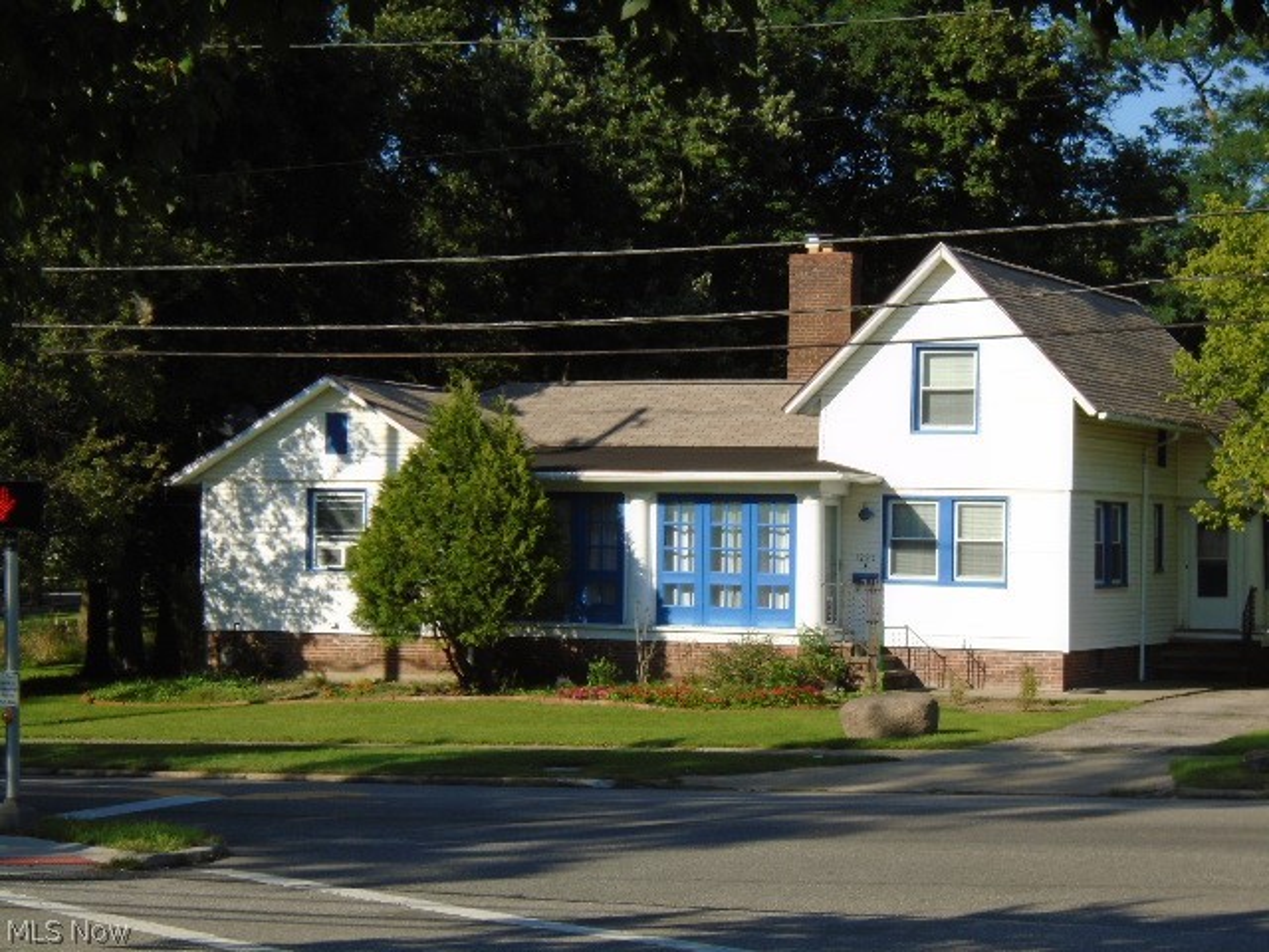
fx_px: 3409
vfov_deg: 15.9
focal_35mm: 93
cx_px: 634
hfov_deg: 21.1
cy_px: 476
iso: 100
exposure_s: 1/400
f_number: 5.1
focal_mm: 16.4
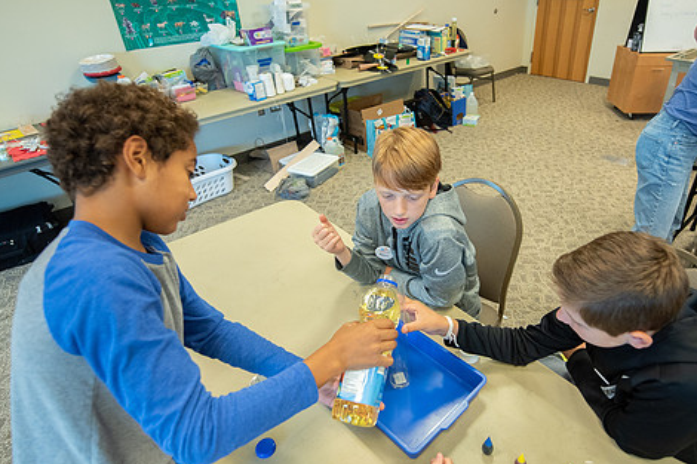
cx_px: 414
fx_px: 426
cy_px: 224
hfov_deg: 77.8
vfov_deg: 57.2
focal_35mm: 22
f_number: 3.2
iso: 1000
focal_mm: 14
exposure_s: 1/250
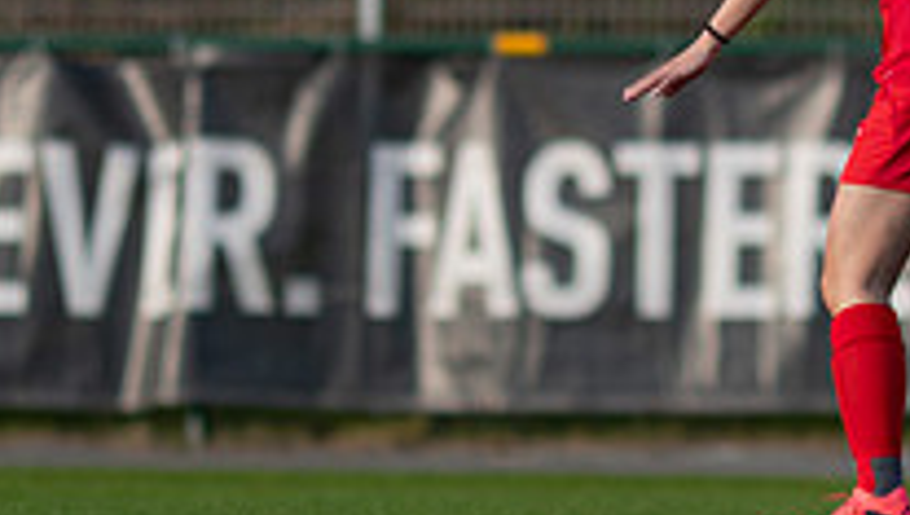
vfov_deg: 0.9
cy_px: 86
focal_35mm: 1318
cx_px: 1046
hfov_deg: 1.6
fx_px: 31840
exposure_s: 1/1600
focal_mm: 300
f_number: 3.2
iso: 160
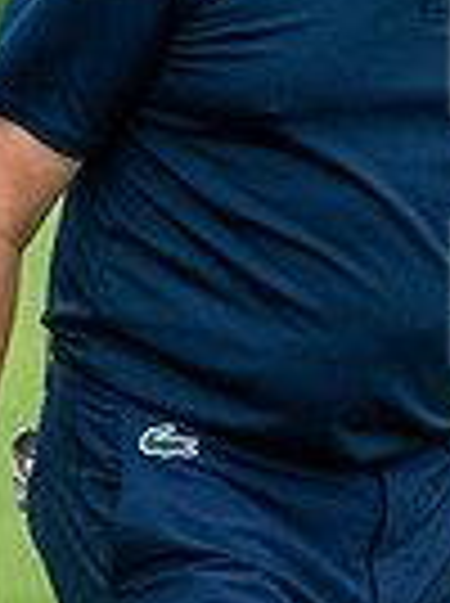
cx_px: 1030
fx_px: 21753
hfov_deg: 1.2
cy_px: 83
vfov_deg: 1.6
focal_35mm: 1251
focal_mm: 300
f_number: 4
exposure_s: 1/640
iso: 400
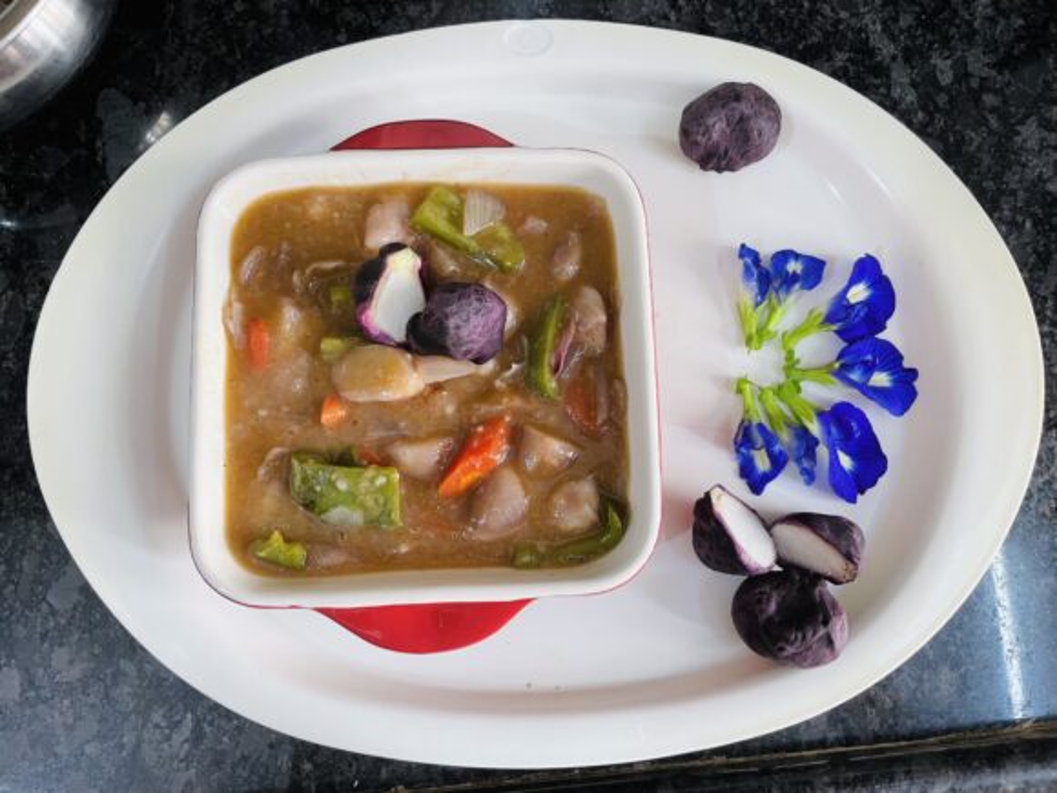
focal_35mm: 26
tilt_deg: -82.0
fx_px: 794
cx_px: 528
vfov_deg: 53.1
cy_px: 396
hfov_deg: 67.3
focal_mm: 4.2
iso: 80
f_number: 1.6
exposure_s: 1/50
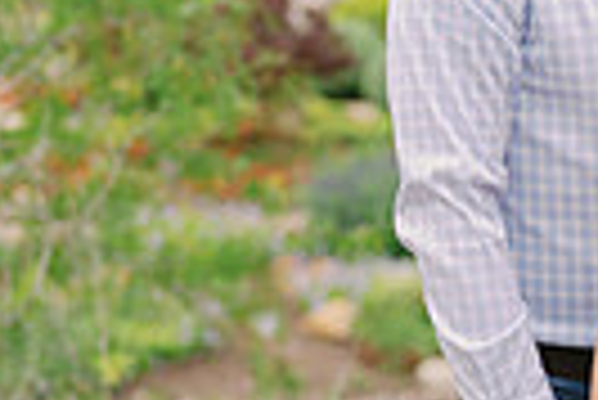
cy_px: 153
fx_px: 3625
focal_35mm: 218
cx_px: 481
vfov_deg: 6.3
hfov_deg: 9.4
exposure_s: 1/1000
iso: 400
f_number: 2.5
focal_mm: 50
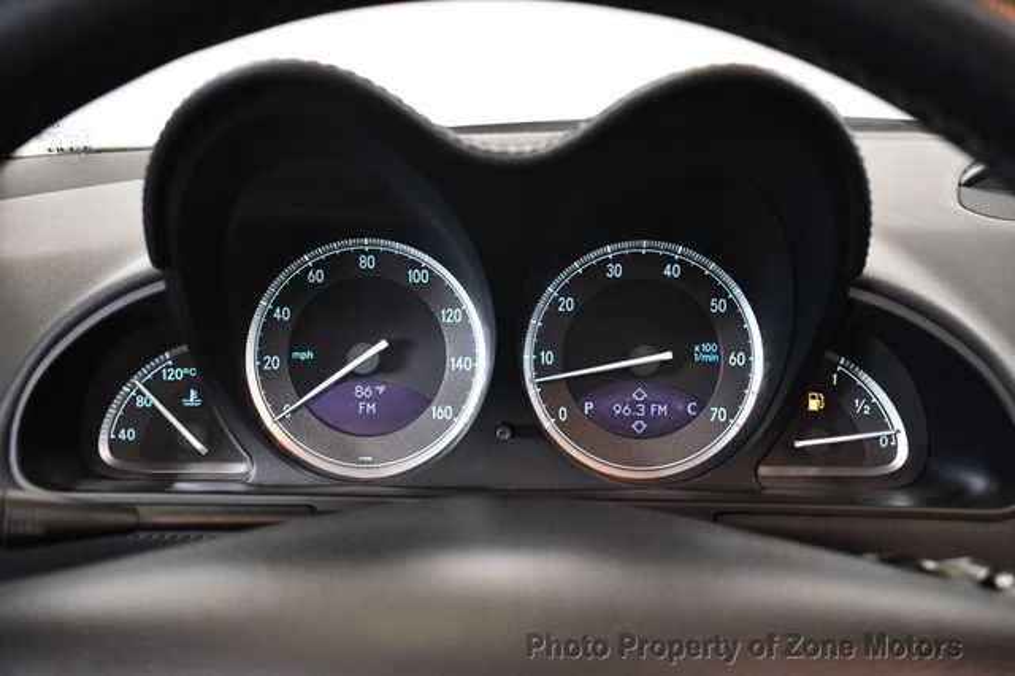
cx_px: 508
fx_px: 845
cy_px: 338
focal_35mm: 30
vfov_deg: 43.6
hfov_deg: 62.0
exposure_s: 1/80
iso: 3200
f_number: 3.8
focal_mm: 20
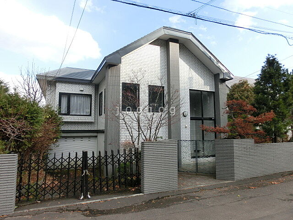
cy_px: 110
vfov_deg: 56.8
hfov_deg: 71.6
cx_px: 146
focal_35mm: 24
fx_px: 203
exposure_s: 1/400
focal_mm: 4.24
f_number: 3
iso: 80
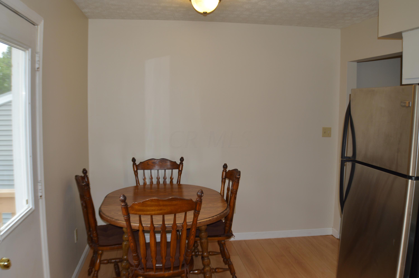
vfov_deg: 31.8
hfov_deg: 46.4
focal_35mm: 42
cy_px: 139
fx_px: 488
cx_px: 210
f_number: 4
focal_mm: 28
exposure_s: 1/60
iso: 100
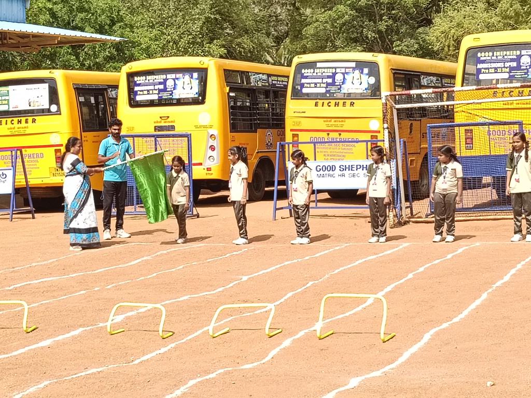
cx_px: 266
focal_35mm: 79
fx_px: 1212
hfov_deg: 24.7
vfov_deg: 18.7
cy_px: 199
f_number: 1.8
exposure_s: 1/499
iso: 64
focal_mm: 3.98
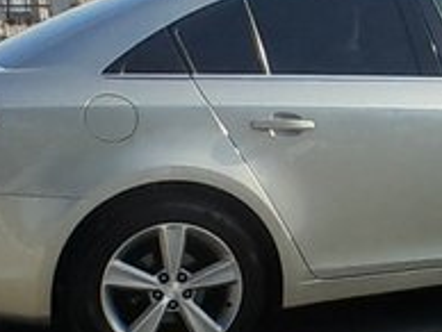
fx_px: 447
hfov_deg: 50.4
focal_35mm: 35
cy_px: 125
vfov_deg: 40.5
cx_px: 333
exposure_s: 1/1429
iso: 40
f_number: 2.2
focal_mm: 1.46
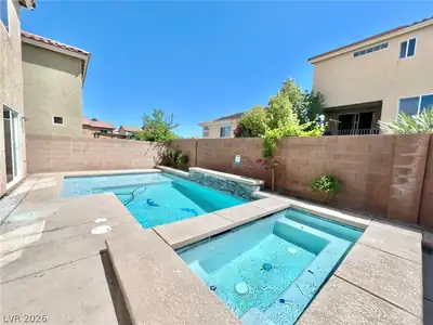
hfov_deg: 106.2
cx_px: 216
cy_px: 162
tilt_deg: -5.5
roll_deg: -2.5
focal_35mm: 13
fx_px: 163
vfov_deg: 89.9
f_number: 1.8
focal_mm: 1.57
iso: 32
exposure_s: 1/1845
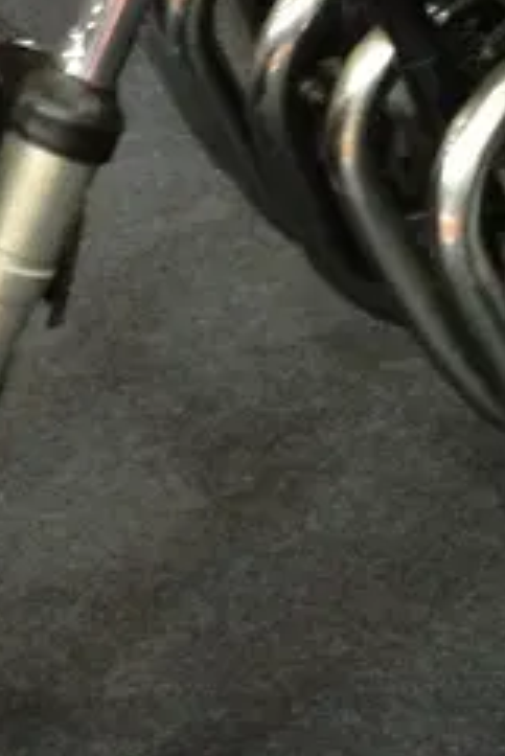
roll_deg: +0.5
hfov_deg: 8.0
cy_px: 75
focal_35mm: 171
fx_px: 3593
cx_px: 467
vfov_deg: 11.9
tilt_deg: -28.1
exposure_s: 1/20
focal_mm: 4.12
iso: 320
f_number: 2.4
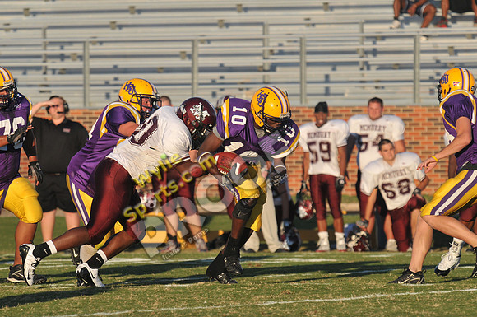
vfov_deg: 3.5
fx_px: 5160
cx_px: 238
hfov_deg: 5.3
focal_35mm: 390
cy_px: 158
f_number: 5.6
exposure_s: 1/2000
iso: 640
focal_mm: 260
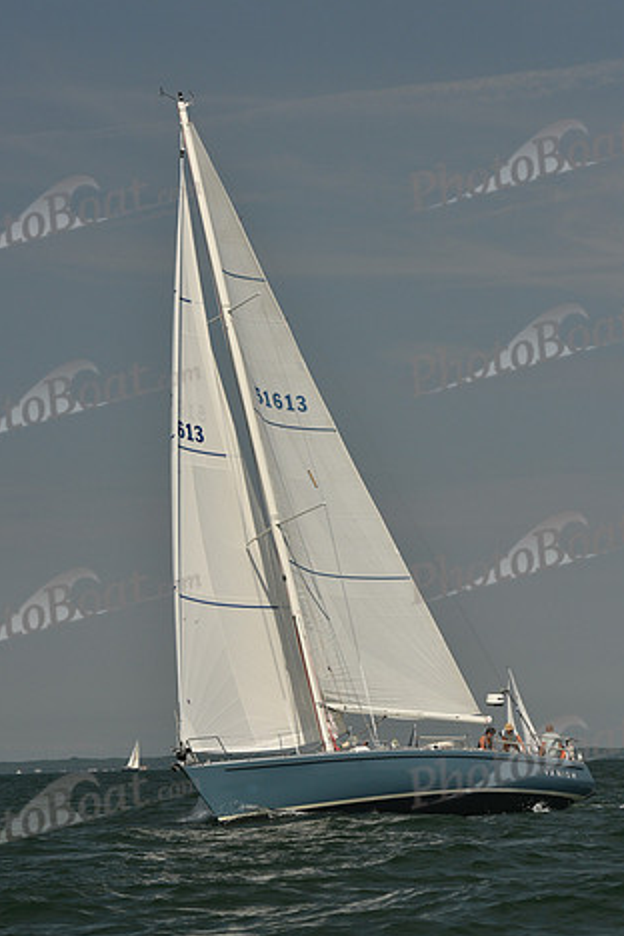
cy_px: 478
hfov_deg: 8.5
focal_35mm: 161
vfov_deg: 12.8
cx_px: 305
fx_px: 4186
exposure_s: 1/1250
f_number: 8
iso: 320
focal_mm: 130
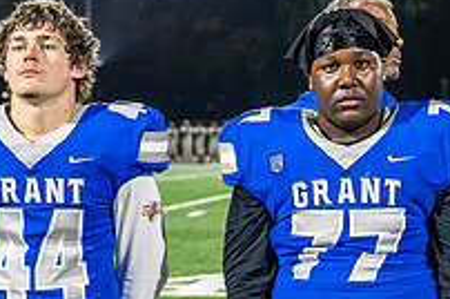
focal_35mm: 109
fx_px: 1360
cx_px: 335
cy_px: 189
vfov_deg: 12.5
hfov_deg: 18.7
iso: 9000
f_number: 2.8
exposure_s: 1/800
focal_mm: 33
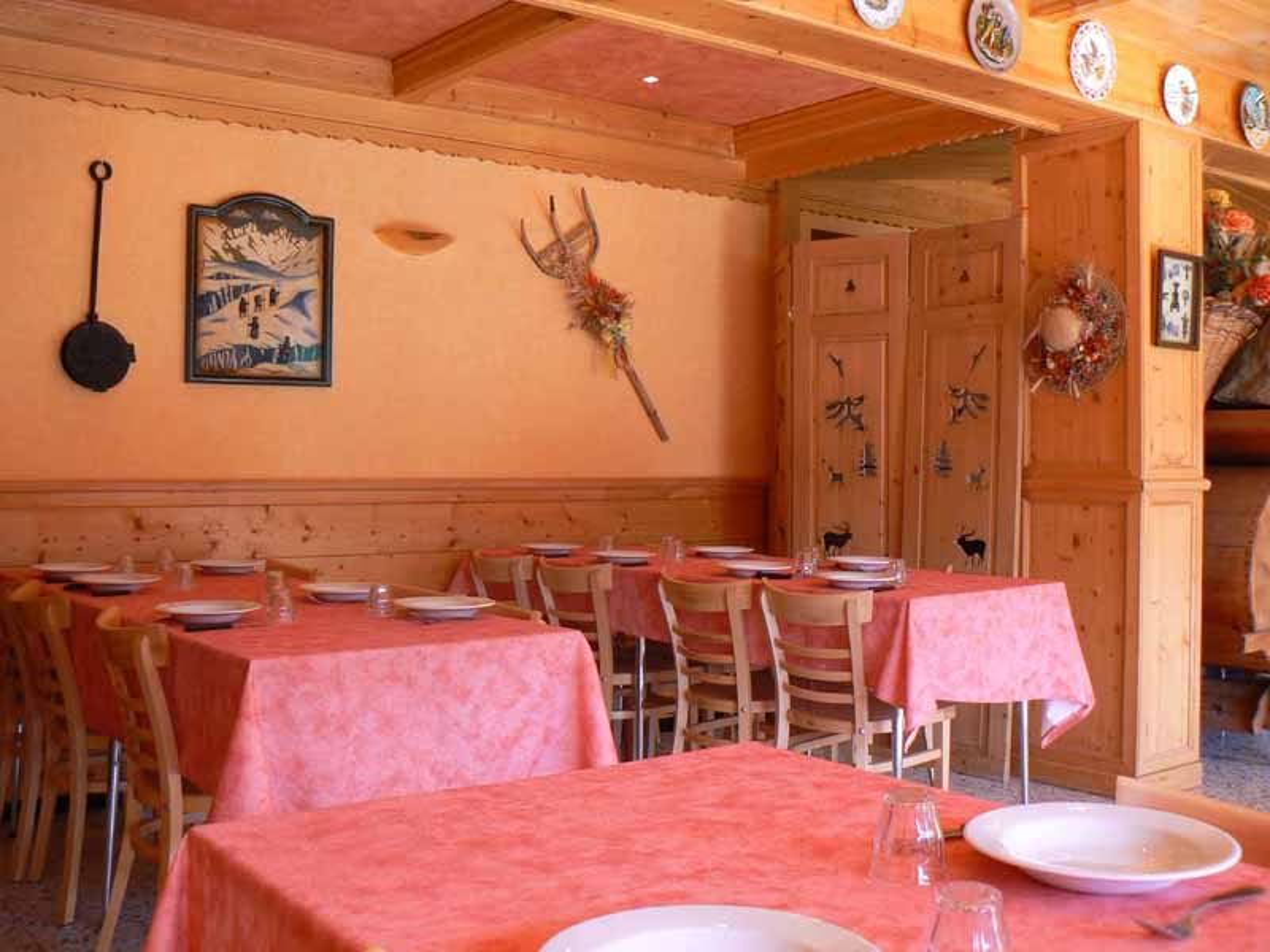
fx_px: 1321
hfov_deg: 51.4
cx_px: 635
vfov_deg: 39.7
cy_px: 476
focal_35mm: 36
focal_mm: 6
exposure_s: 1/50
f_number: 4
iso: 80
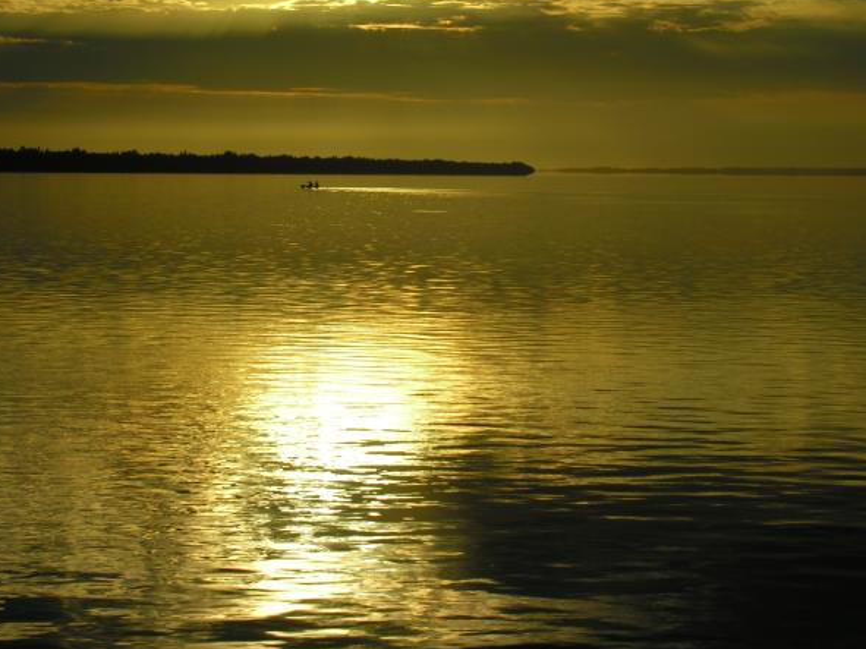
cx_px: 388
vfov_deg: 12.0
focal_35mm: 123
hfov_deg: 16.0
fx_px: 3077
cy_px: 264
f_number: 7.4
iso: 50
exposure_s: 1/379
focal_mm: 18
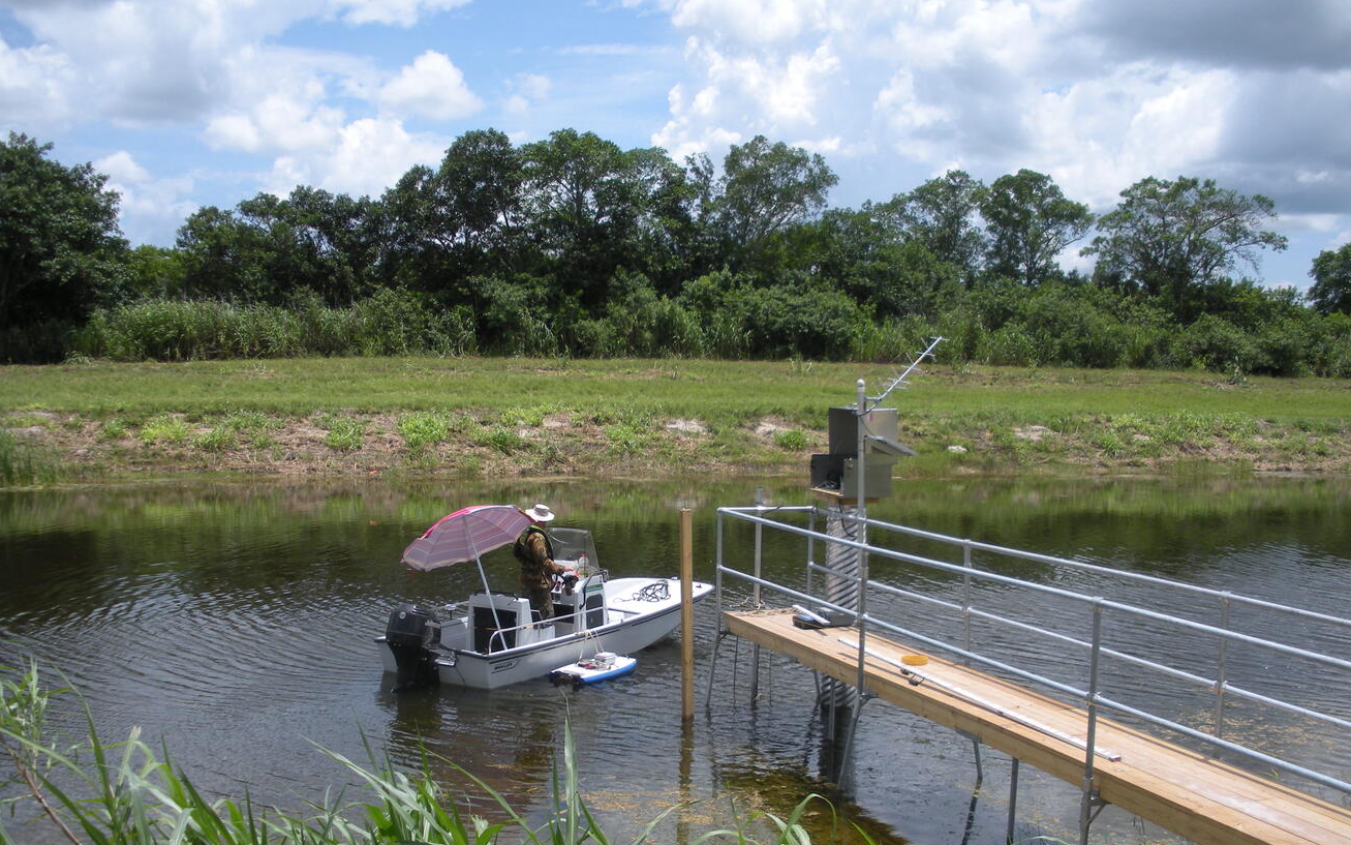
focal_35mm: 39
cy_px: 497
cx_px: 684
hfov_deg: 50.4
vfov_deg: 32.7
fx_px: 1436
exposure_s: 1/715
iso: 64
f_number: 3.5
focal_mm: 6.3
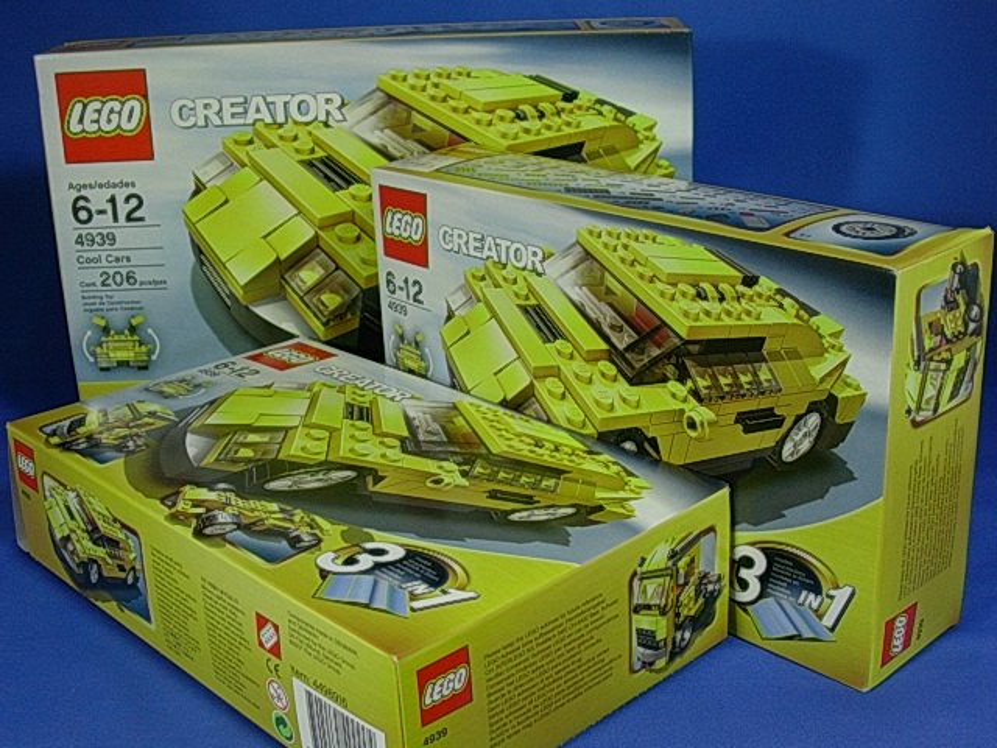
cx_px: 498
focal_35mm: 45
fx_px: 1296
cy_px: 374
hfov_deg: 42.1
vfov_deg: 32.2
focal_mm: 6.7
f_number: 2.9
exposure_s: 1/17.4
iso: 70
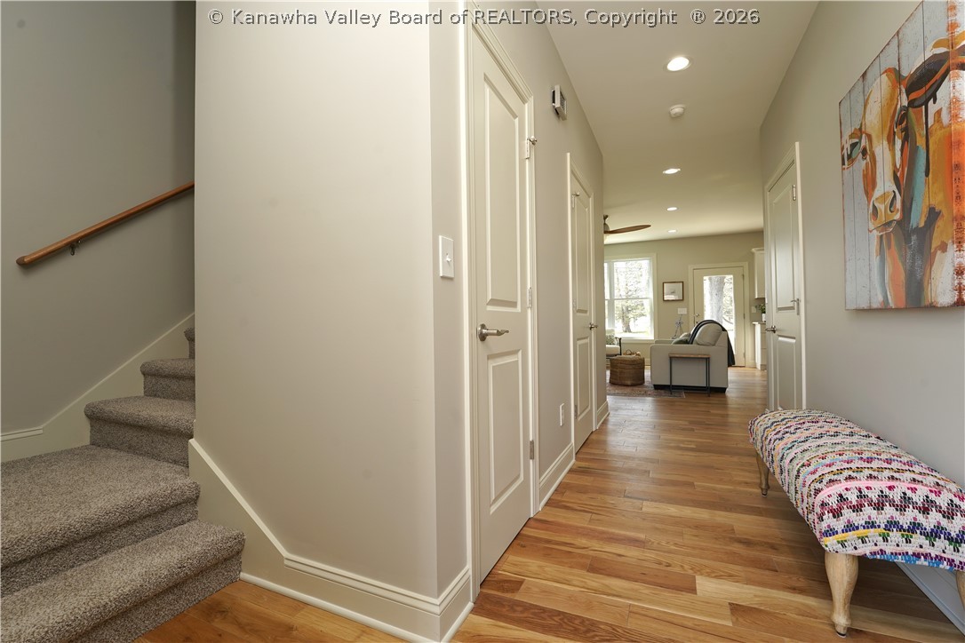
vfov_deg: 75.5
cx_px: 482
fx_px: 415
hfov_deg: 98.5
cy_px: 322
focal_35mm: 16
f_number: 8
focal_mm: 15.5
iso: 400
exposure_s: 1/15
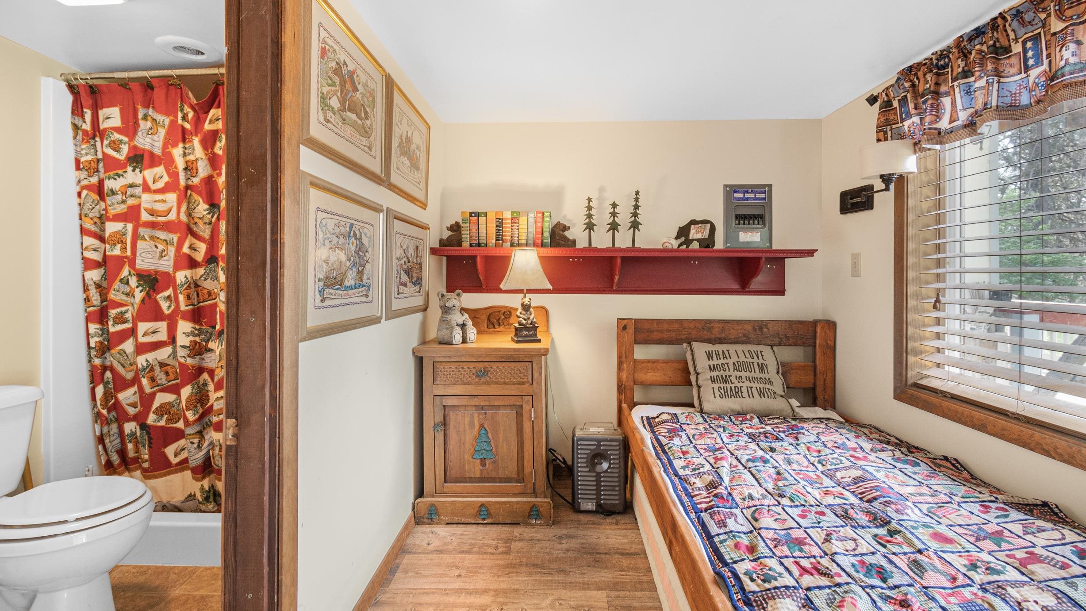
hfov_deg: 99.4
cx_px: 549
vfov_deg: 67.0
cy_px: 283
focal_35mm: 16
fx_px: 461
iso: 800
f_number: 8
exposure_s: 1/3
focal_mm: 10
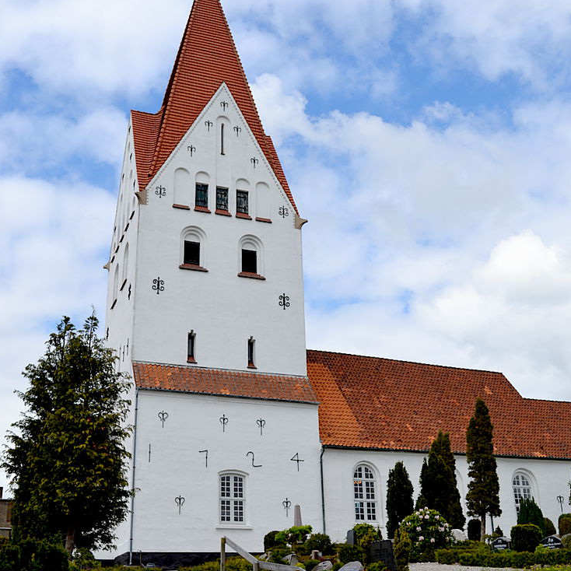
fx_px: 802
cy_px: 293
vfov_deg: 39.2
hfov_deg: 39.2
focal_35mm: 43
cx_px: 285
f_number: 8
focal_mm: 22
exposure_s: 1/250
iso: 100
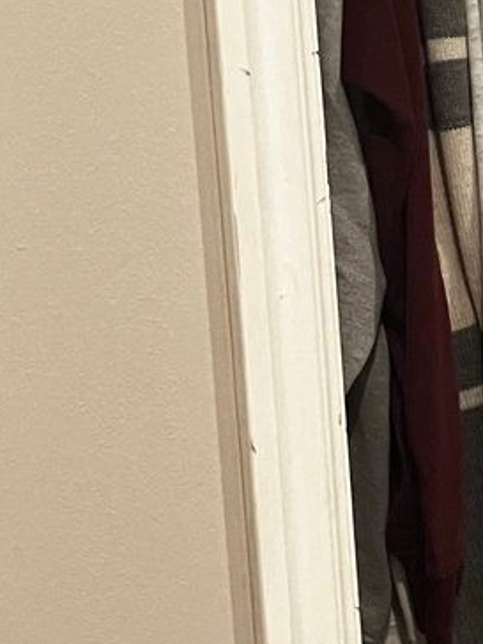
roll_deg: +1.3
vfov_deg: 16.7
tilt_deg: -9.0
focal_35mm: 118
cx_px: 925
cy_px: 260
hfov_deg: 11.5
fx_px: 2195
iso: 320
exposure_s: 1/30
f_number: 1.8
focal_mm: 3.99
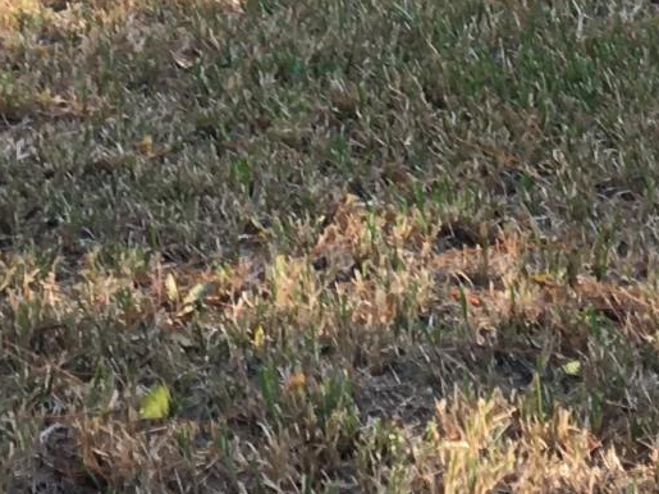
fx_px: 3217
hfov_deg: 11.6
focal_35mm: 169
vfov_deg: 8.0
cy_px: -774
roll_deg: +1.9
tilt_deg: -0.7
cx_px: 28
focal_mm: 4.15
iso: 25
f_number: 2.2
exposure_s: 1/60
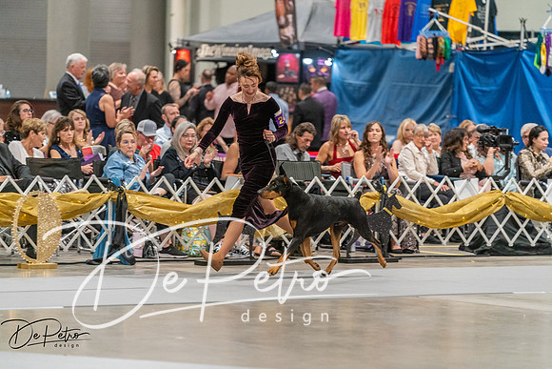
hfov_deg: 10.3
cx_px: 276
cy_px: 184
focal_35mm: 200
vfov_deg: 6.9
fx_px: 3067
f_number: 2.8
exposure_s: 1/250
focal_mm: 200
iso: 6400
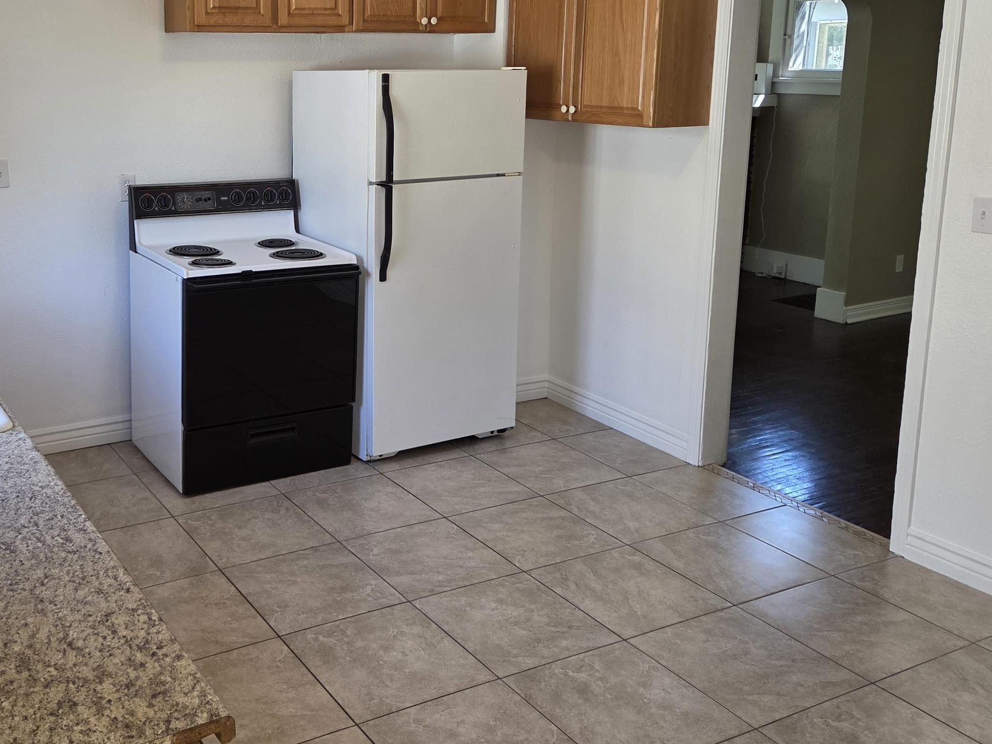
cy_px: 242
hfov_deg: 50.0
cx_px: 295
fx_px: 1032
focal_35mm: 36
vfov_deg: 39.1
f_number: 1.8
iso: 160
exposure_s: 1/120
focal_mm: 5.4
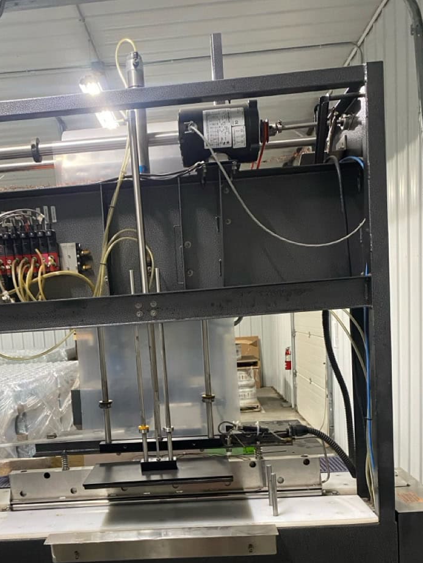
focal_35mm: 36
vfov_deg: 50.1
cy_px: 389
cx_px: 154
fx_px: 587
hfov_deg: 39.3
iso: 400
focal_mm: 4.2
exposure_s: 1/40
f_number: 1.8
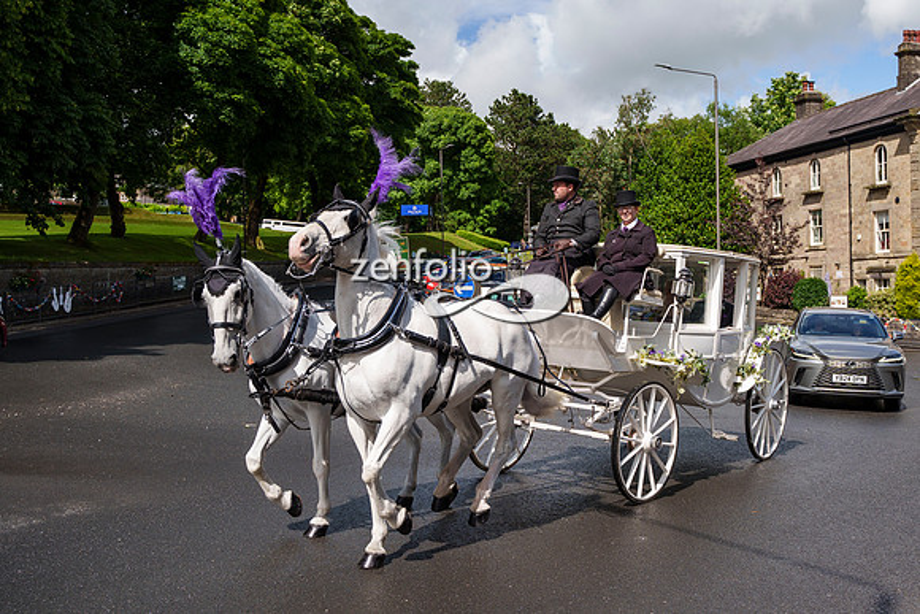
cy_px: 334
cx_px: 529
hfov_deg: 53.4
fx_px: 911
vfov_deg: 37.2
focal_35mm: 36
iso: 200
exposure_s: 1/2500
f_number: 3.5
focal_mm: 28
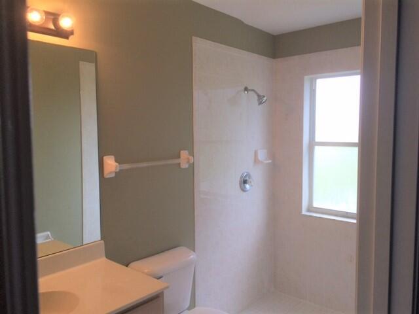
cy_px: 157
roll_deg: +1.5
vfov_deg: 48.2
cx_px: 210
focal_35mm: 29
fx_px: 351
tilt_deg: -4.8
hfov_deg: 61.7
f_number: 2.2
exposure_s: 1/120
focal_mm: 4.15
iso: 40
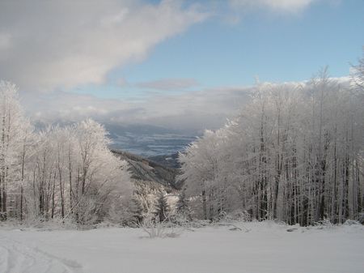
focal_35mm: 36
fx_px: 378
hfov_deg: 51.4
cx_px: 182
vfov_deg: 39.6
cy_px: 136
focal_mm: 6
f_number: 8
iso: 100
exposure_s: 1/500
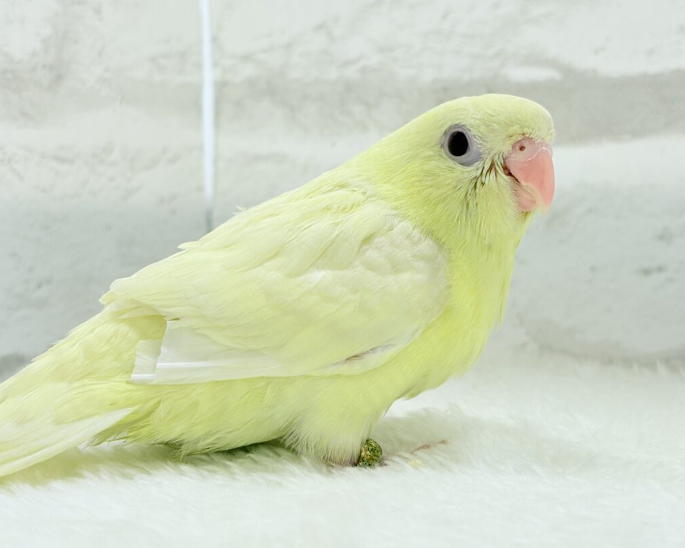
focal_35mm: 60
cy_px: 253
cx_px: 363
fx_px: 1216
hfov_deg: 31.4
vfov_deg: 25.4
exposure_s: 1/100
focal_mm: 5.96
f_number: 1.6
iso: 80
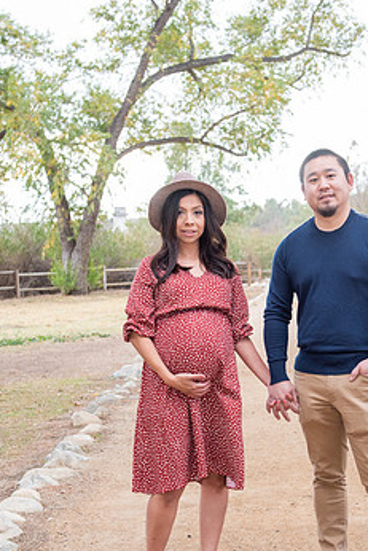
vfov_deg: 27.3
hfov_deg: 18.4
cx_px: 255
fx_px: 1133
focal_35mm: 74
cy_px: 304
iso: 500
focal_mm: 38
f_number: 5
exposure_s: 1/125
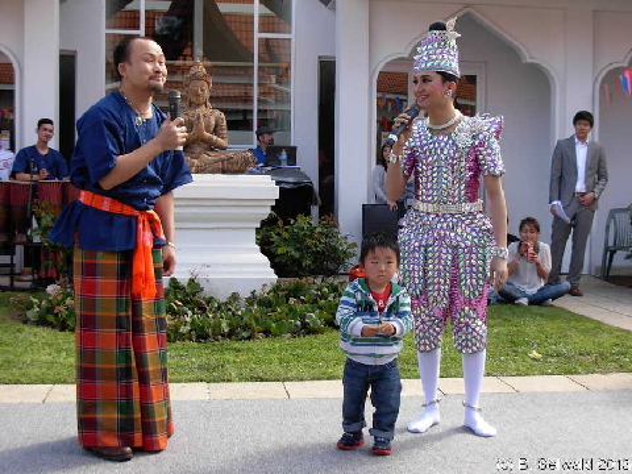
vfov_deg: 25.2
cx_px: 316
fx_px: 1059
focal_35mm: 58
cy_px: 237
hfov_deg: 33.2
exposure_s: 1/215
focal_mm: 9.5
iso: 79
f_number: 3.3
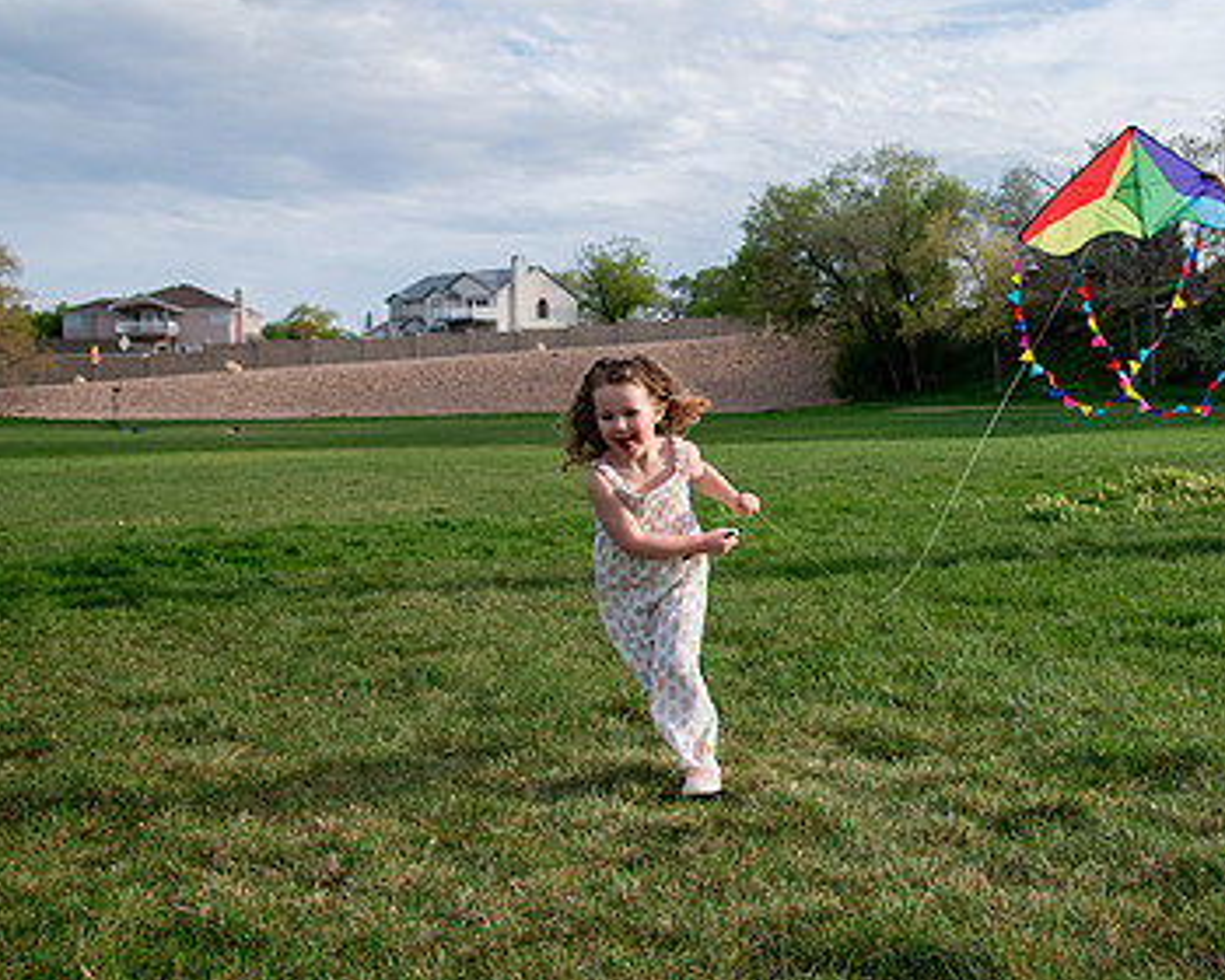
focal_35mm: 42
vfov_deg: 35.5
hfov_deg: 42.2
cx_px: 952
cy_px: 374
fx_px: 1523
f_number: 5
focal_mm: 27
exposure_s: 1/640
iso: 200
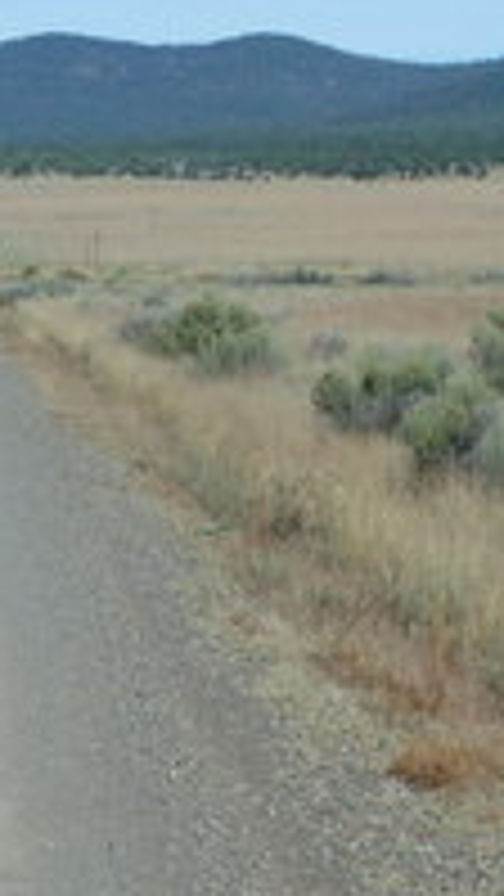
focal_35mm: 134
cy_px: 642
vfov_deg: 16.0
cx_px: 99
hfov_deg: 9.0
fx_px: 3182
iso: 160
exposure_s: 1/125
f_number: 14
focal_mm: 8.8
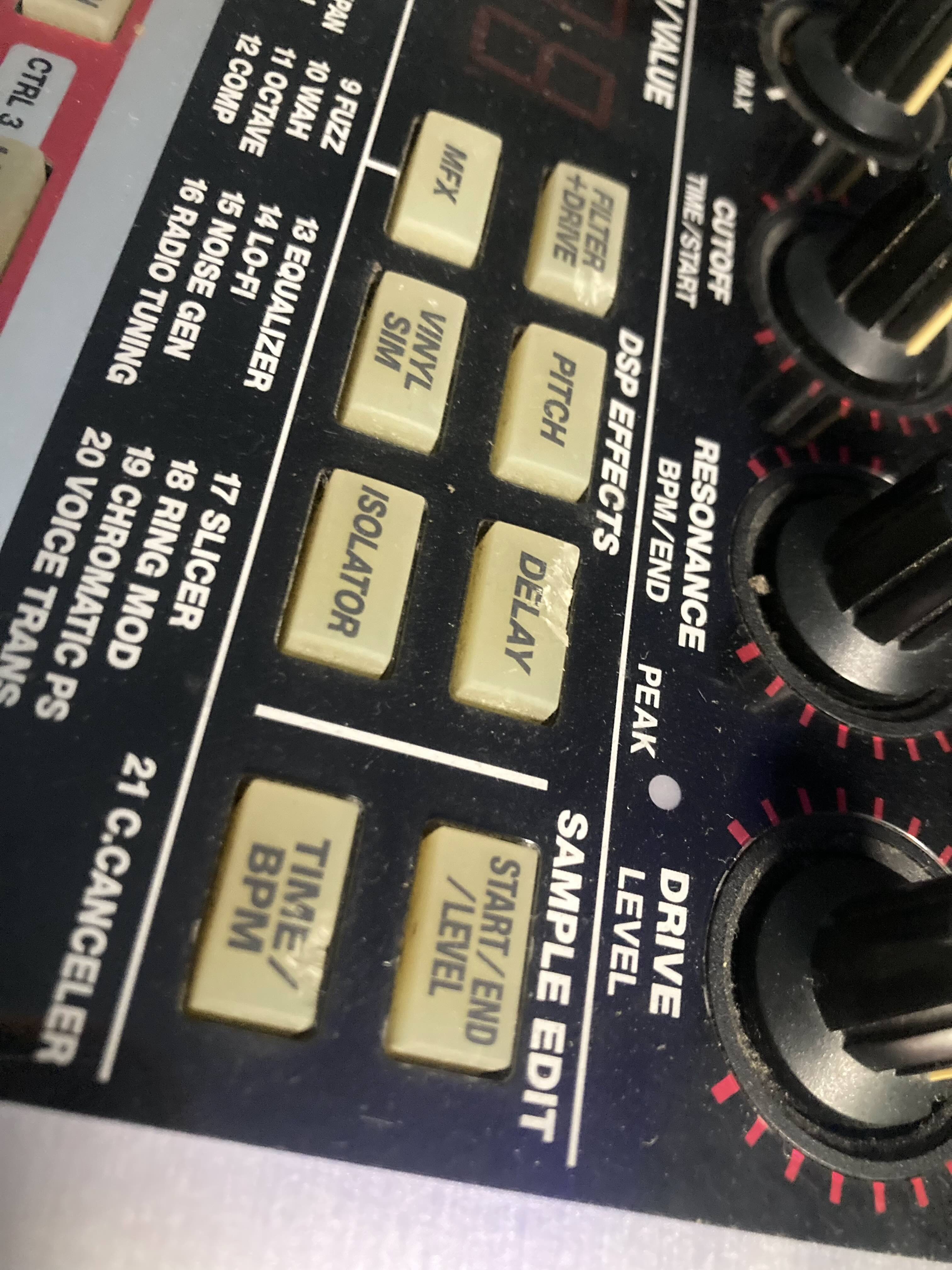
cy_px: 635
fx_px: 1027
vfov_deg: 63.4
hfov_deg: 49.7
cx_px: 476
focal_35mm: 28
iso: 640
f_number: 1.8
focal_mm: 3.99
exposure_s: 1/25
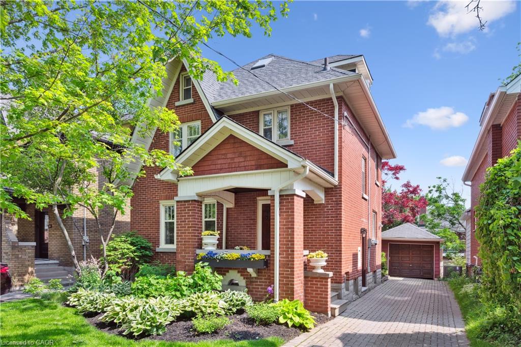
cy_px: 174
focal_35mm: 22
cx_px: 260
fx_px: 318
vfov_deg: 57.1
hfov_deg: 78.6
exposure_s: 1/100
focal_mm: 22
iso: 200
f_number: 11
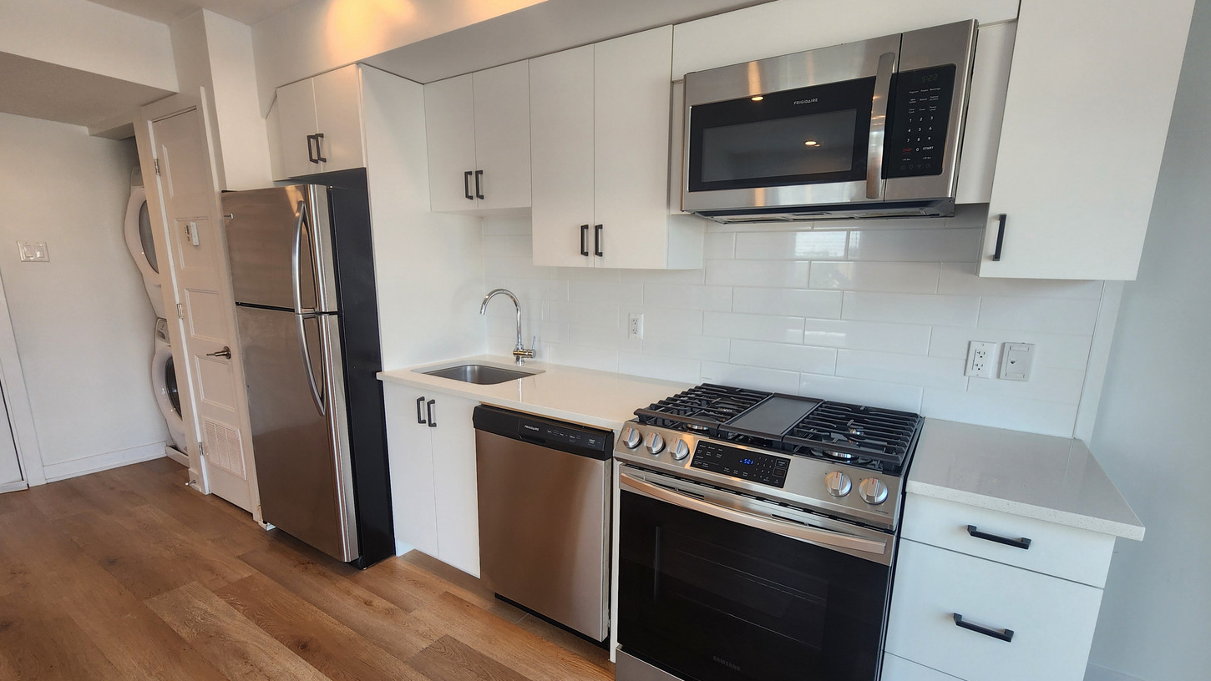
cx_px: 626
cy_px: 373
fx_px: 482
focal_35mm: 15
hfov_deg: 103.0
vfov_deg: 70.4
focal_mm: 2.2
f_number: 2.2
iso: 80
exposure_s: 1/60
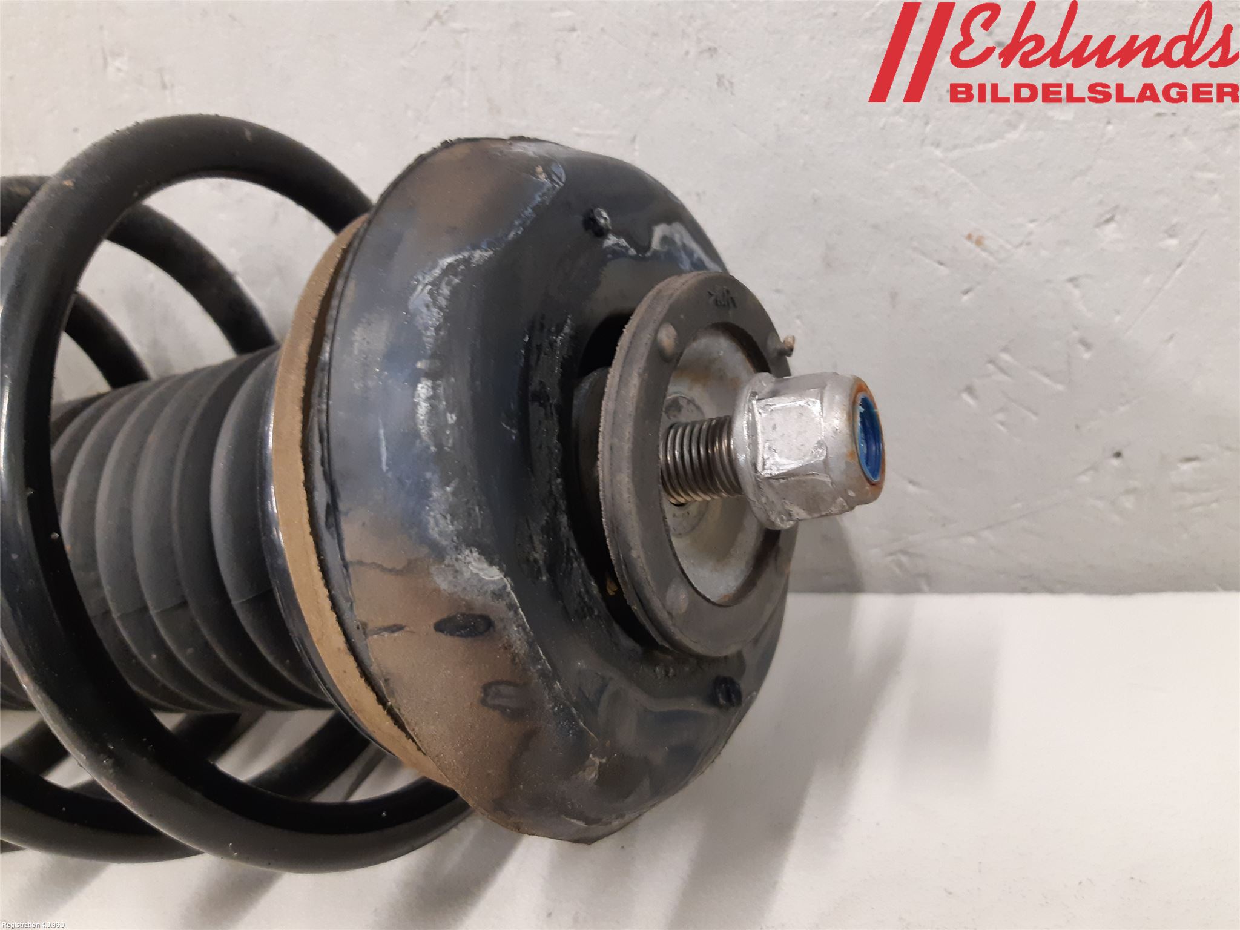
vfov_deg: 53.1
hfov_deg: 67.3
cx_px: 620
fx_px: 931
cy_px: 465
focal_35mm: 26
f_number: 1.7
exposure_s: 1/33
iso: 250
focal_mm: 3.93
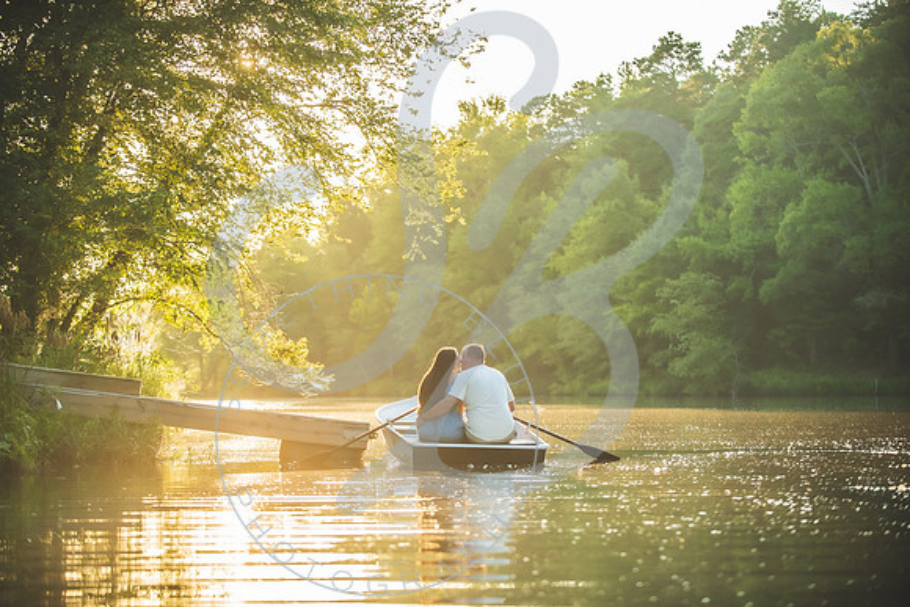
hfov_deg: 20.8
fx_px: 2478
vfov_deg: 14.0
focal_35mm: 98
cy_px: 304
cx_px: 455
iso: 200
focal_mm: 98
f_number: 2.8
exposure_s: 1/400
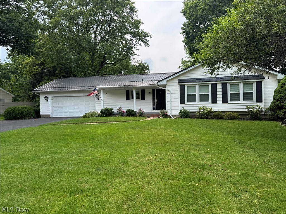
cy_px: 107
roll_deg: +0.6
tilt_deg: -0.9
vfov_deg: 56.8
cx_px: 143
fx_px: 198
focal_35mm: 24
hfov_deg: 71.6
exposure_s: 1/1339
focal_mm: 6.76
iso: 80
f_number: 1.78
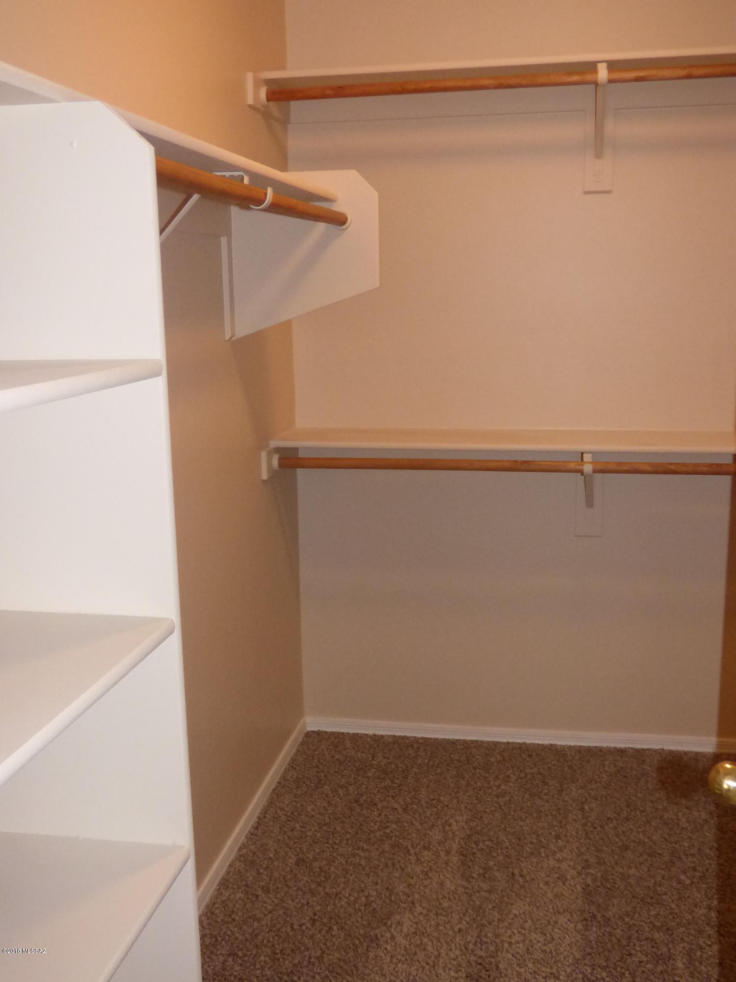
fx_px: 1021
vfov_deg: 51.4
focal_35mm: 36
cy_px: 491
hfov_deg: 39.7
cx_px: 368
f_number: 3.5
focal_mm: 6.47
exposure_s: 1/60
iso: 800
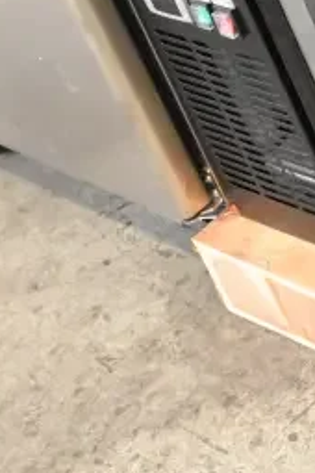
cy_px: -142
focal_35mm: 135
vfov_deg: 14.6
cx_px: 541
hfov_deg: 9.7
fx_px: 1769
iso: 6400
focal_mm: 25
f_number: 5.6
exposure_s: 1/125
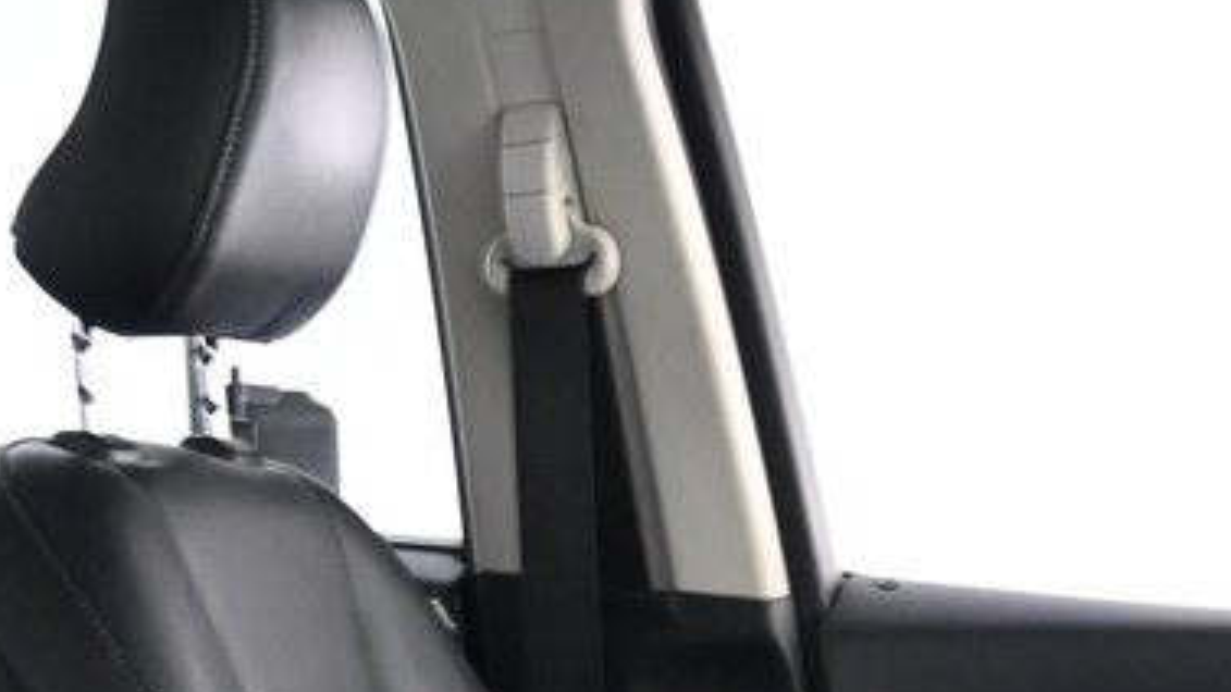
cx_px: 849
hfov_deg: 19.7
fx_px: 3525
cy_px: 1612
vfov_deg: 9.9
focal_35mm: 108
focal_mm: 16
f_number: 3.5
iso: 1600
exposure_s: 1/13
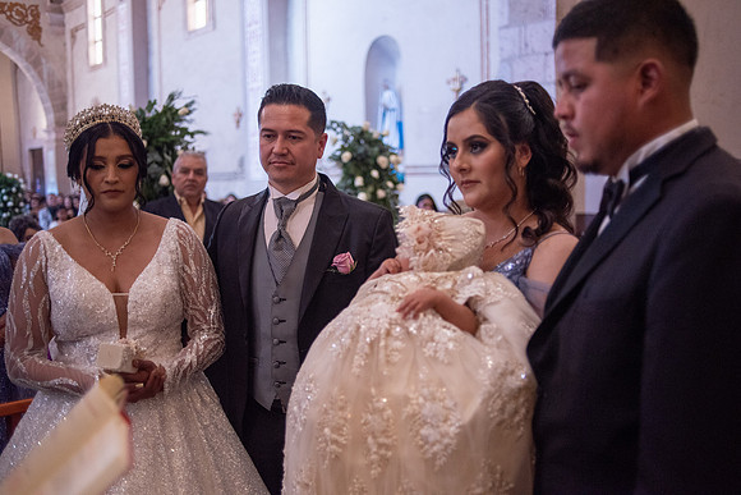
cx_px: 370
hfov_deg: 54.4
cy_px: 248
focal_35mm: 35
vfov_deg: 37.9
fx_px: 721
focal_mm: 35
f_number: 2
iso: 2000
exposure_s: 1/250
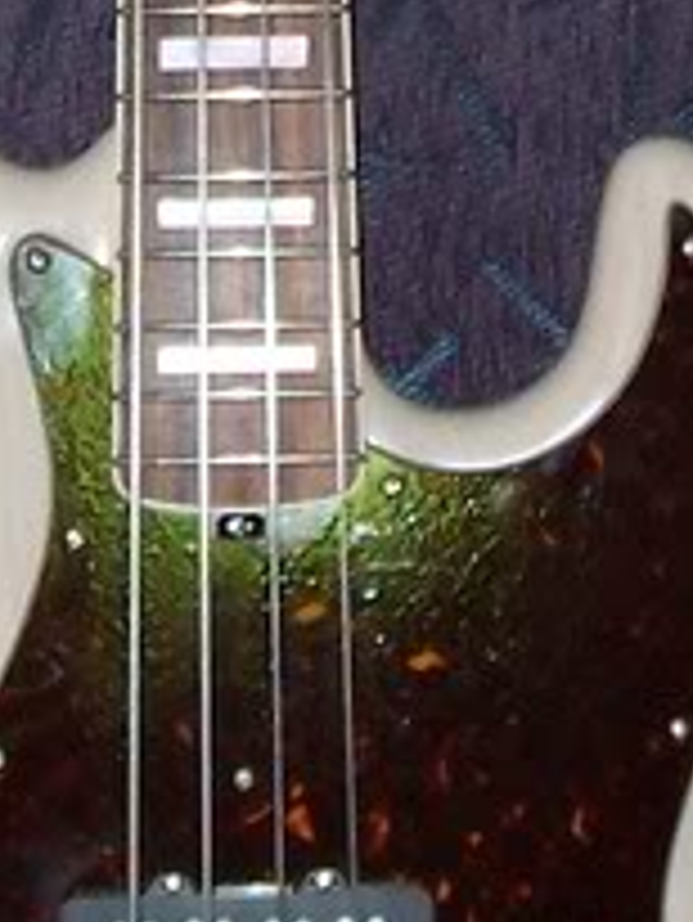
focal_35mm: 185
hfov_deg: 8.0
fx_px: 4933
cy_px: -463
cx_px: 531
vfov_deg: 10.3
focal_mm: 5.6
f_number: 2.8
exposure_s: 1/60
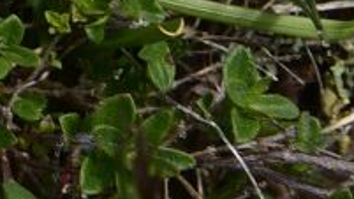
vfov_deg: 3.5
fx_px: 3182
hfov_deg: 6.1
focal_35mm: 339
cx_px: -513
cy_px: -475
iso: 100
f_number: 10
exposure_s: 1/125
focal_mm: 50
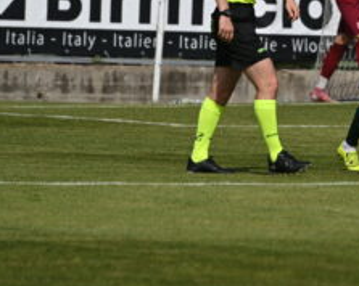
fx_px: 6231
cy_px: -29
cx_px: 401
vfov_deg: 2.6
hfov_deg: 3.3
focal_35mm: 587
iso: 200
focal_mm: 200
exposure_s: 1/3200
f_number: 4
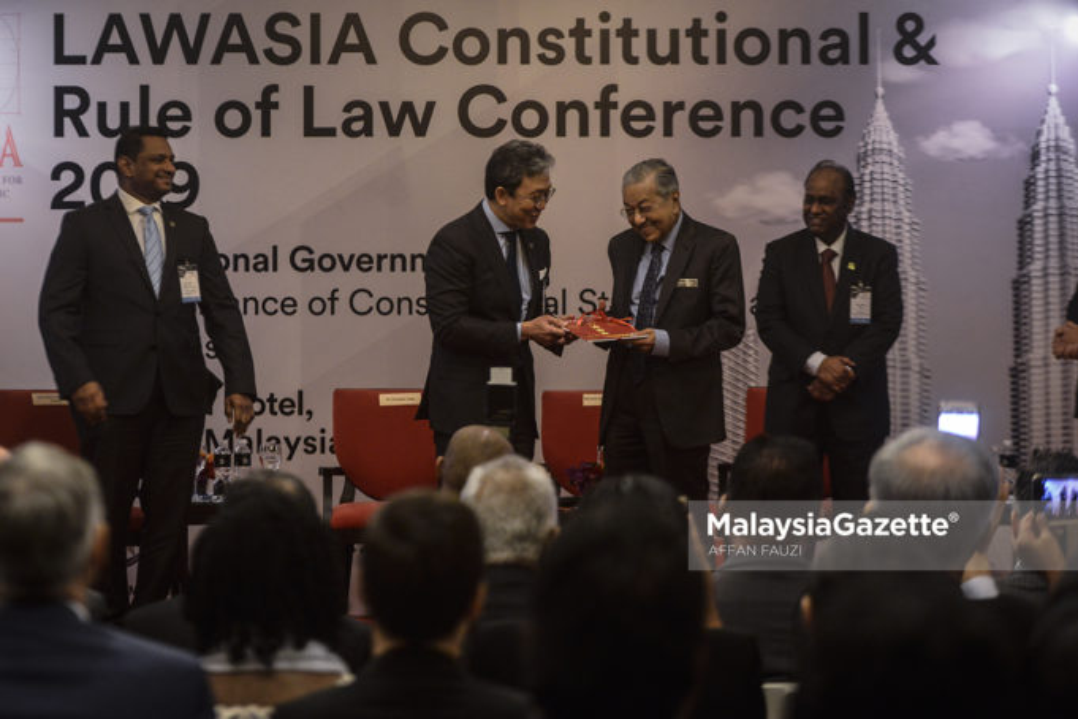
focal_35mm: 98
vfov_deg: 14.0
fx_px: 2934
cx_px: 539
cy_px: 360
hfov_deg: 20.8
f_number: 2.8
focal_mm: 98
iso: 2500
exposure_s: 1/125
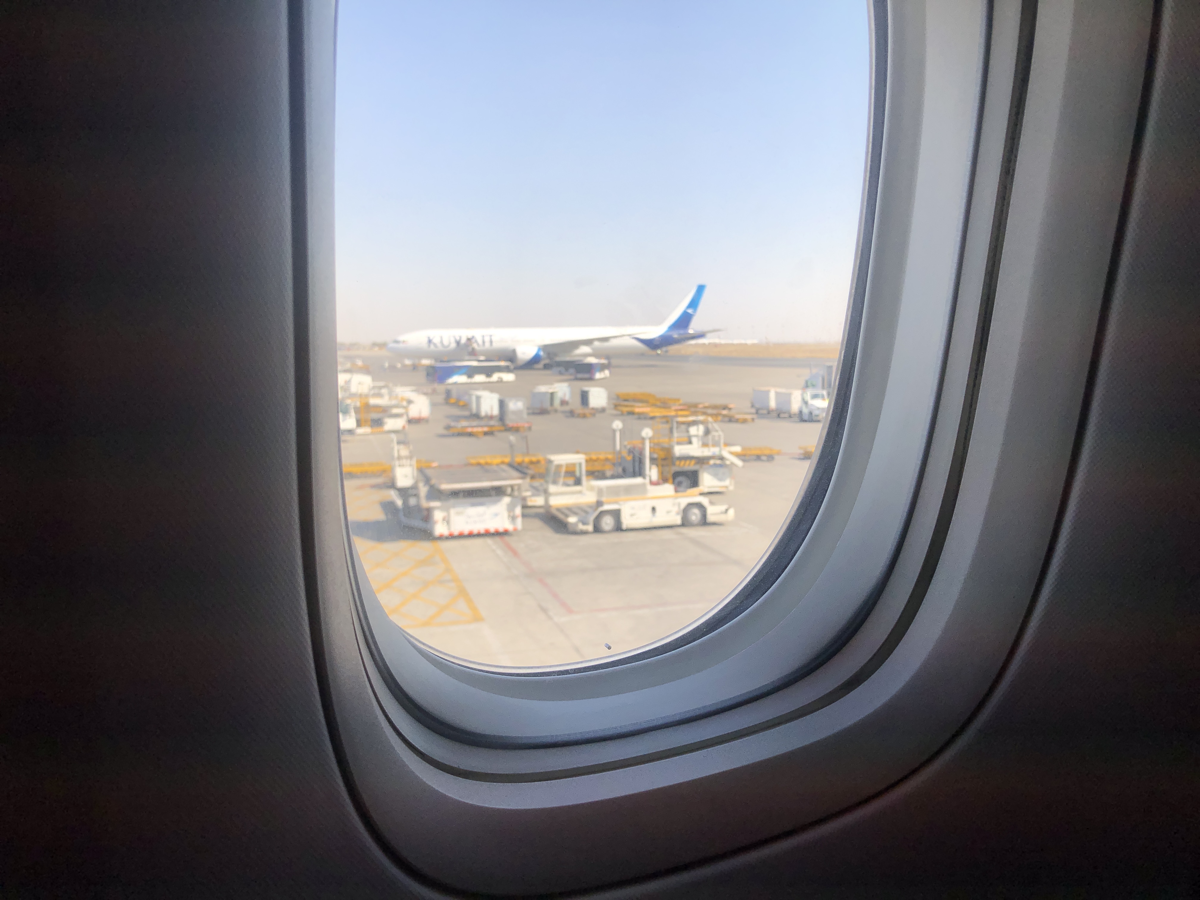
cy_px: 450
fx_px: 971
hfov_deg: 63.4
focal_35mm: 28
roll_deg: +0.5
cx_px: 600
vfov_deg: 49.7
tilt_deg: -5.6
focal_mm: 3.99
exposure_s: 1/1021
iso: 20
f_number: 1.8
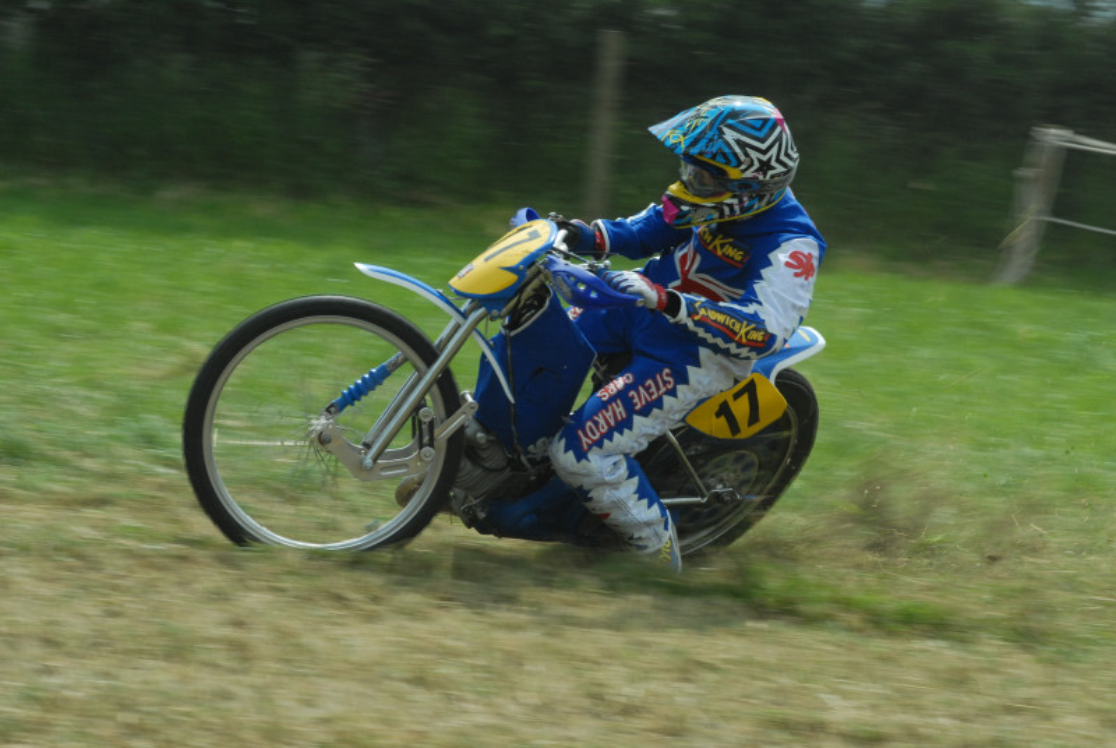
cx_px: 558
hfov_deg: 9.1
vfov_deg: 6.1
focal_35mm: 225
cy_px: 374
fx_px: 6985
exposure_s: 1/320
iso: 400
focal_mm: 150
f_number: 13
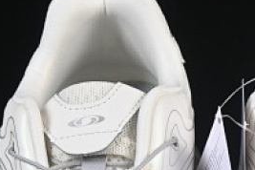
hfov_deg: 6.8
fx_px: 2146
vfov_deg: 4.5
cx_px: 221
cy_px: 318
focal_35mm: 303
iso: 160
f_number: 8
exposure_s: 1/80
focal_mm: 50
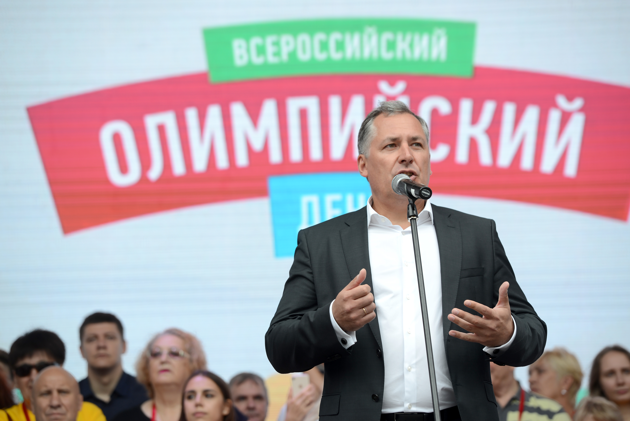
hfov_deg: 12.4
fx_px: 2888
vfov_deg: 8.3
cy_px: 210
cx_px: 315
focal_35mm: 165
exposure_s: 1/400
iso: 200
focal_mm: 165
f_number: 6.3
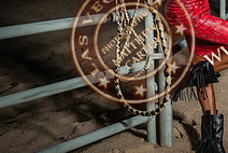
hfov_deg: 22.0
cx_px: 231
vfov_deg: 15.2
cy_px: 6
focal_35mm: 89
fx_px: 564
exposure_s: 1/100
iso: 250
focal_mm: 29
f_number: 2.8
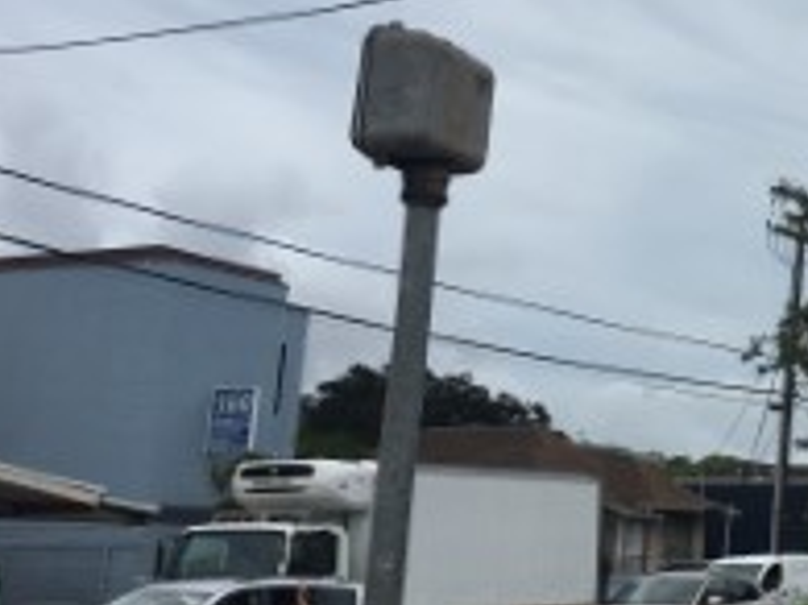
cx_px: 912
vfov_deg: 21.9
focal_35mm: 67
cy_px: 253
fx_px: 1563
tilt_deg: +10.2
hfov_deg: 26.5
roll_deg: -2.9
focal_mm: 4.15
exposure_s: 1/2959
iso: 25
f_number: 2.2
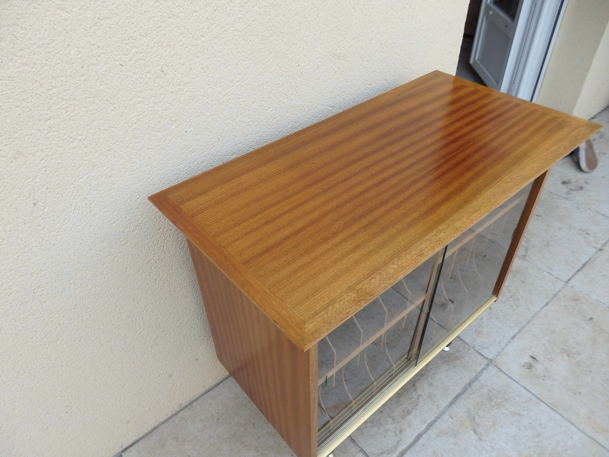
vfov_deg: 54.9
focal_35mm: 25
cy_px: 228
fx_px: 440
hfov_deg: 69.4
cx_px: 304
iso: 125
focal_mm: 4.5
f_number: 3
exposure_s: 1/320
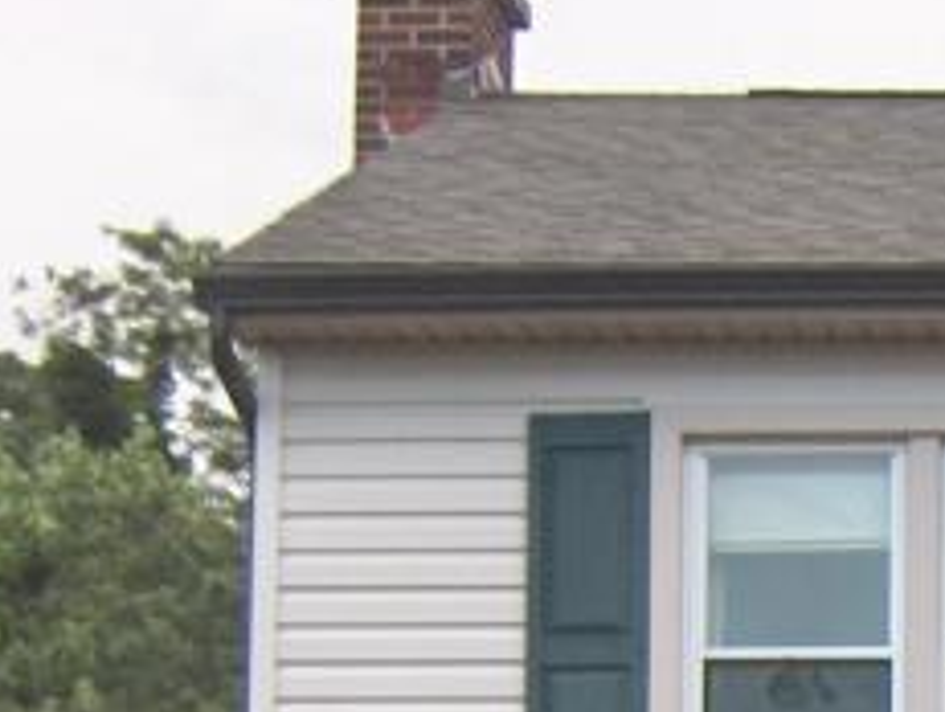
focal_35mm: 172
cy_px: 1471
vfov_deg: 8.2
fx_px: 4703
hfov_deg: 10.9
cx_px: 1524
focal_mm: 8
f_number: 2.8
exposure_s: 1/119
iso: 200
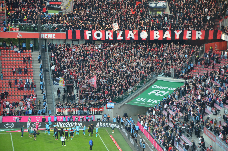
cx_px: 114
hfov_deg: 13.1
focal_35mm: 158
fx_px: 996
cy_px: 76
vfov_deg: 8.7
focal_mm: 105
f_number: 5.6
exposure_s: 1/160
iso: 800
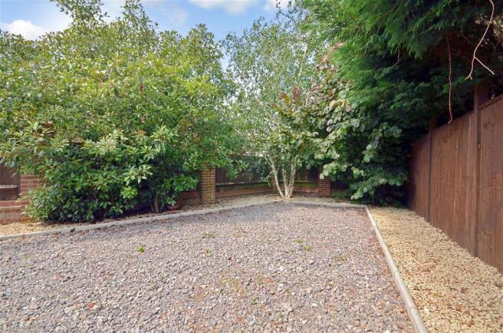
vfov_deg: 77.0
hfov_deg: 100.5
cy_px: 166
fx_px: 209
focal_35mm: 15
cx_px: 252
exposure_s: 1/50
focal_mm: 10
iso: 400
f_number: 18
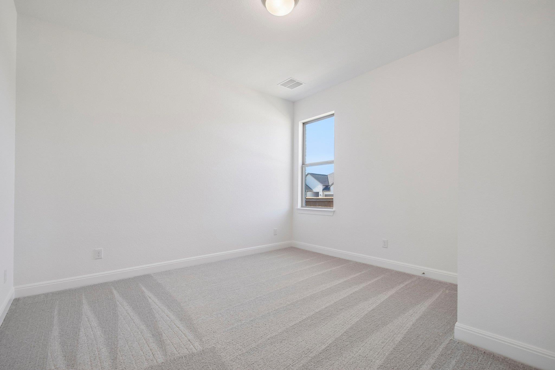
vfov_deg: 77.3
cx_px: 278
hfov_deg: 100.4
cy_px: 185
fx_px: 231
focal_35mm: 15
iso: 400
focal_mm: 10
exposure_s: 1/30
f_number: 8
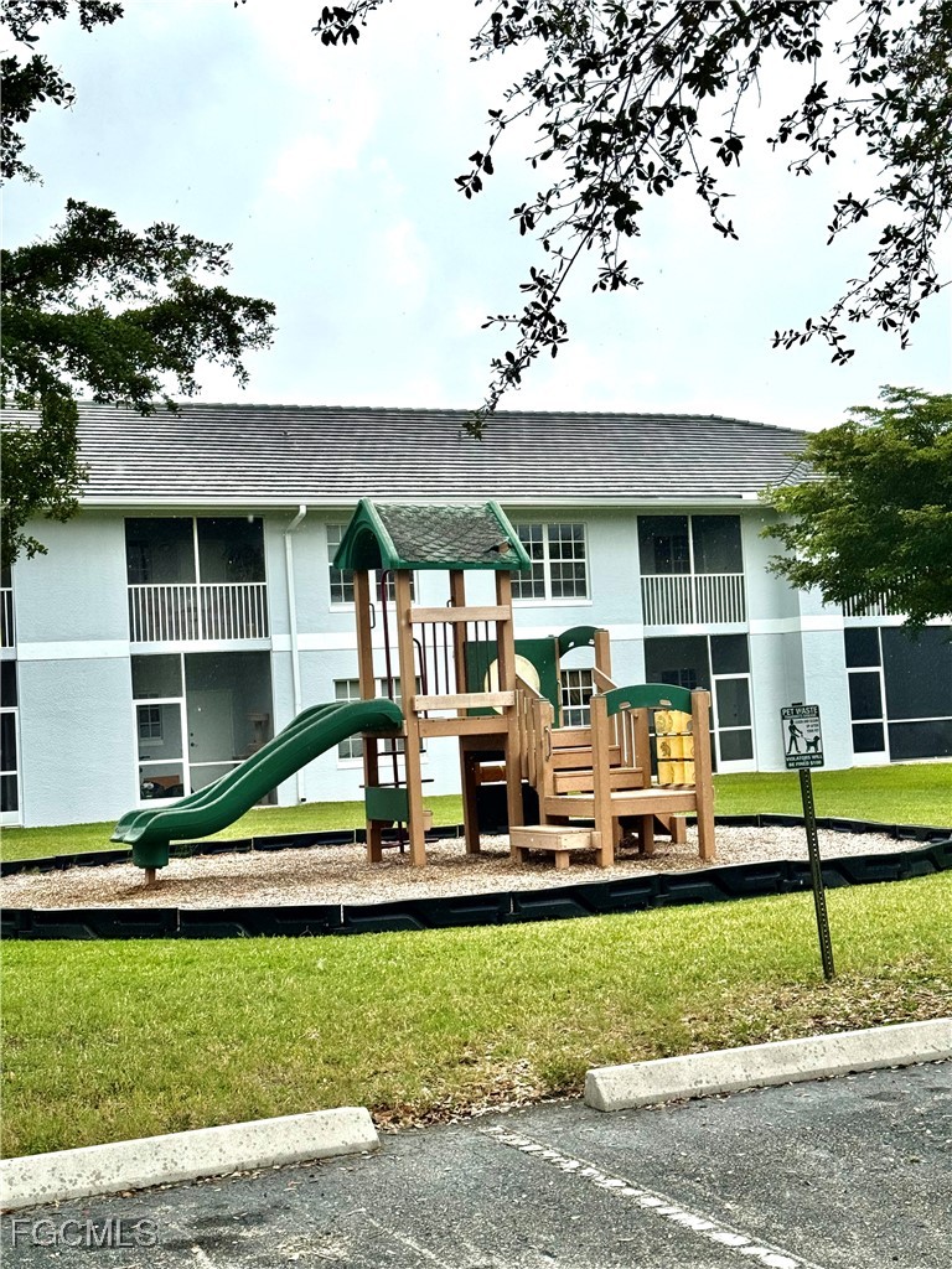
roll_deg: +3.2
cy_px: 634
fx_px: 1760
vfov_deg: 39.7
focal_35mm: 48
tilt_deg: +2.4
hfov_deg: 30.3
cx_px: 476
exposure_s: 1/1724
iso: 64
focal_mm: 6.76
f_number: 1.78
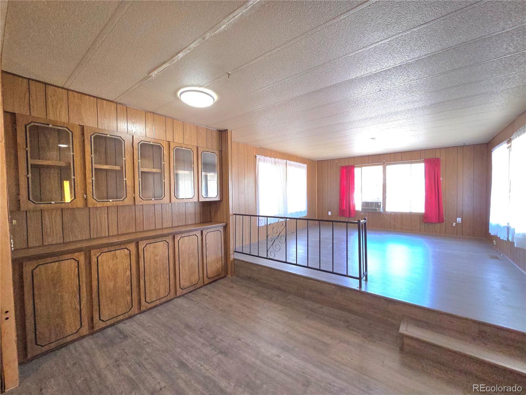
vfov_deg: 89.9
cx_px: 263
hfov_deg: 106.2
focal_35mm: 13
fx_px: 198
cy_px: 198
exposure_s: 1/60.2
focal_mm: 2.2
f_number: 2.2
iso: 250
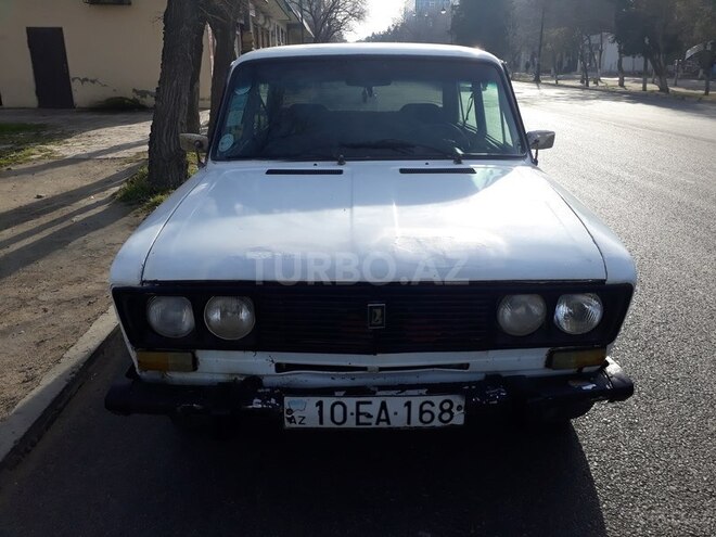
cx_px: 358
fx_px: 558
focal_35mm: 27
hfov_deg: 65.3
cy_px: 268
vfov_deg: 51.4
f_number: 1.9
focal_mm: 3.6
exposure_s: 1/960
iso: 40
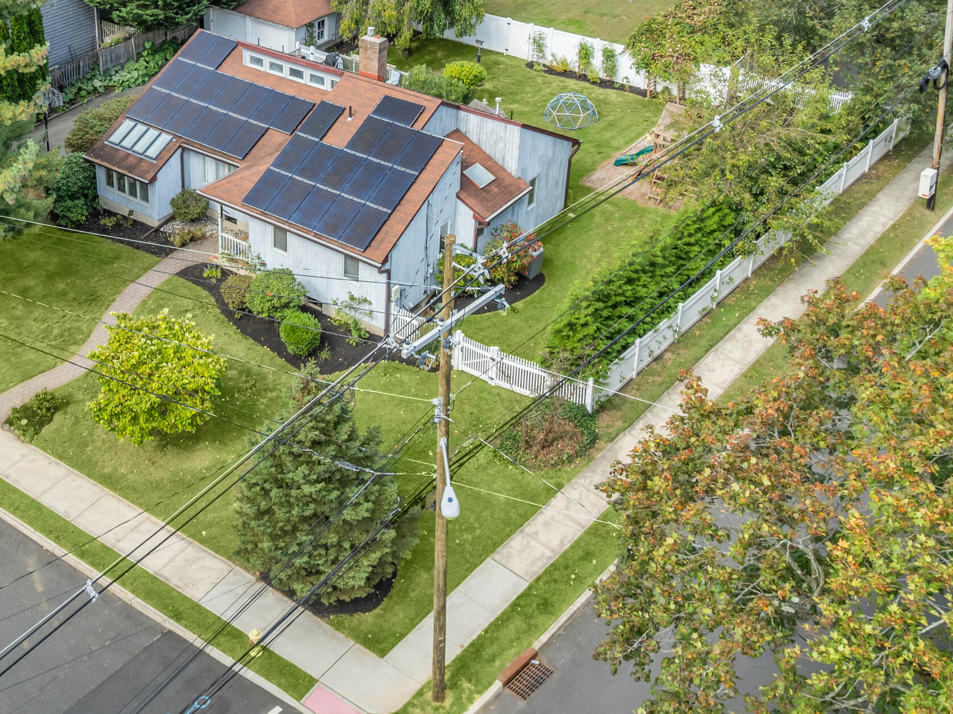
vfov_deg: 32.3
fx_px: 1183
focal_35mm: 43
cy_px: 103
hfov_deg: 42.7
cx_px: 253
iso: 170
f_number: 2.8
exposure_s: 1/1000
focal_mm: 12.29
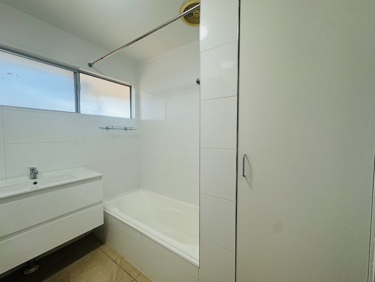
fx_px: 152
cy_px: 141
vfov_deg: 85.7
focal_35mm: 14
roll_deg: +0.6
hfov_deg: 102.1
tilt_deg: -2.6
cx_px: 188
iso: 125
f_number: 2.2
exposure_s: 1/100
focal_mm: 2.22
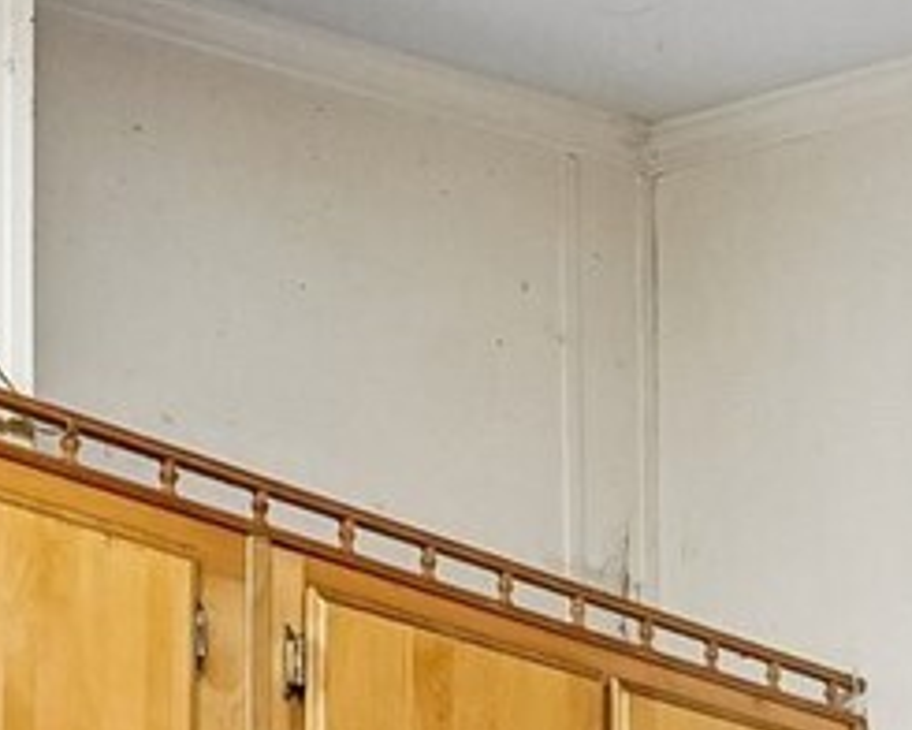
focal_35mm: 104
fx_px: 2807
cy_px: 1492
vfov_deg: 12.8
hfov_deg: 16.9
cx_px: 1320
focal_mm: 16
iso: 1600
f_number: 8
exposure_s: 1/50
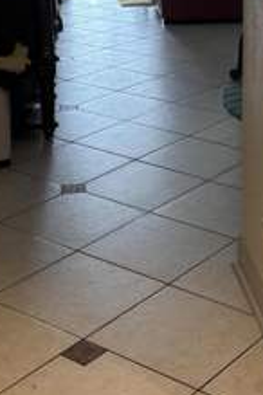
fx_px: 866
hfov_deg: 17.2
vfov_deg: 24.8
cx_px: 175
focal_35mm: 79
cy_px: 29
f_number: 1.6
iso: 160
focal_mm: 5.96
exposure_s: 1/60
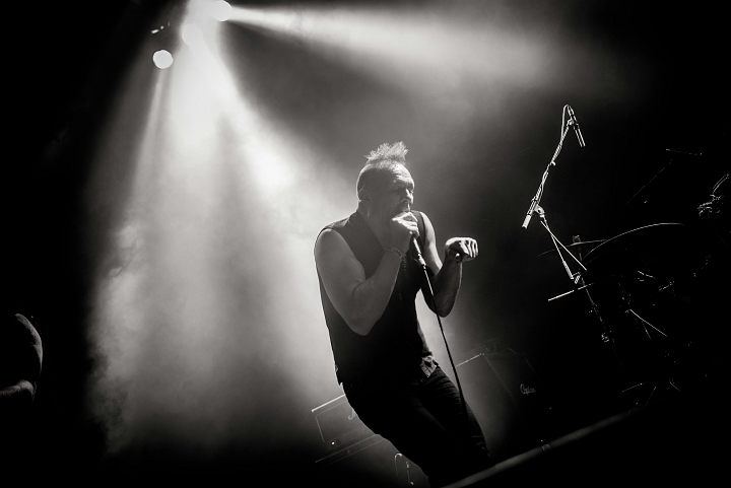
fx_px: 853
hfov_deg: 46.4
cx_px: 366
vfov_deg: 31.9
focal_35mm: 42
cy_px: 244
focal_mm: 42
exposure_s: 1/80
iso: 1000
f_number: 2.8
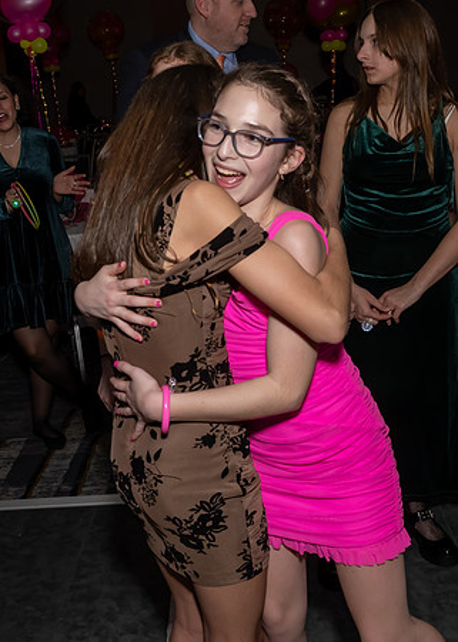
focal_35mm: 42
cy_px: 283
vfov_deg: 45.1
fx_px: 772
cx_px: 235
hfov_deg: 33.0
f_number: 7.1
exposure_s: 1/250
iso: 800
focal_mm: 17
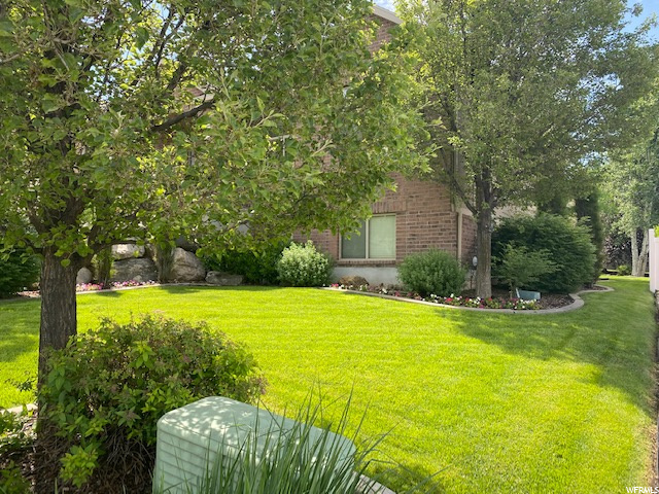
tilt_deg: +3.1
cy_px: 247
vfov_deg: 53.1
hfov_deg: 67.3
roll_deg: -1.4
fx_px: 495
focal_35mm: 26
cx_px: 330
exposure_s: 1/633
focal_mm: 4.25
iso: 32
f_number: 1.8
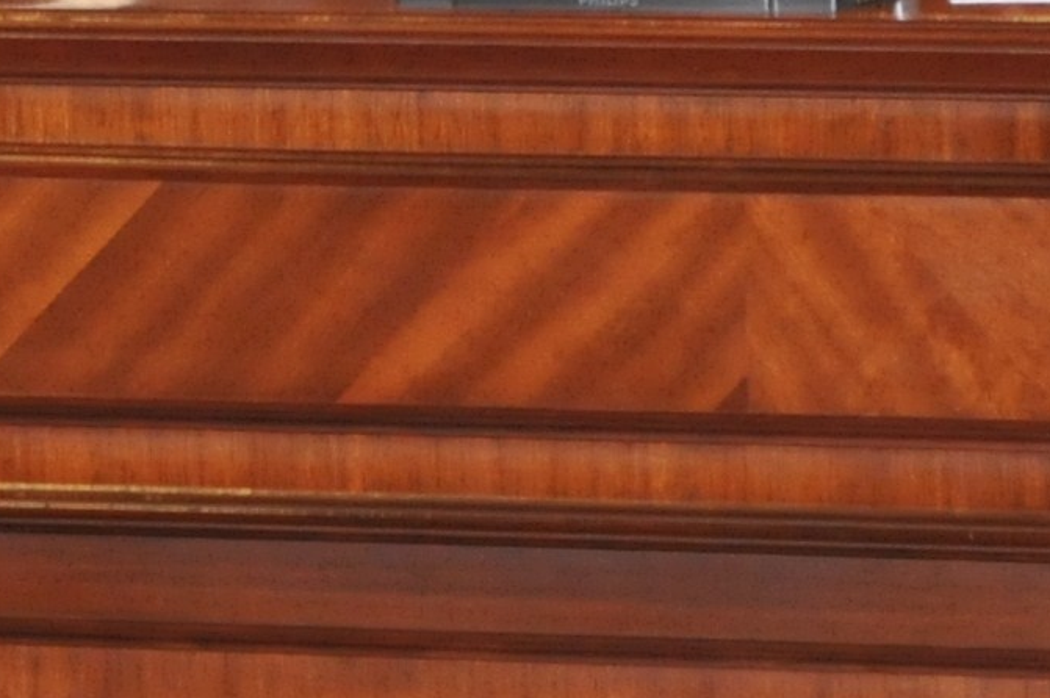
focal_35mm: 479
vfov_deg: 2.8
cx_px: 158
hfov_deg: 4.3
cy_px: -980
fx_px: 13957
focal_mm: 50
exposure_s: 1/50
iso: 800
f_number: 5
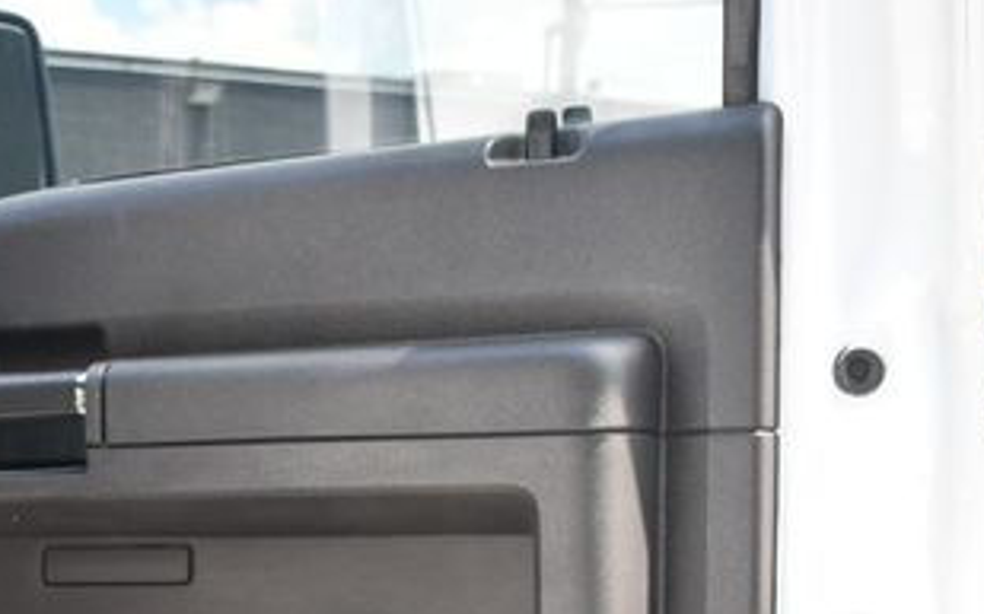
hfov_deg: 26.1
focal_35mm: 76
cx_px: 61
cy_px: 668
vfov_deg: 16.6
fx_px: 2038
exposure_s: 1/250
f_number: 5.6
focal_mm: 24
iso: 400
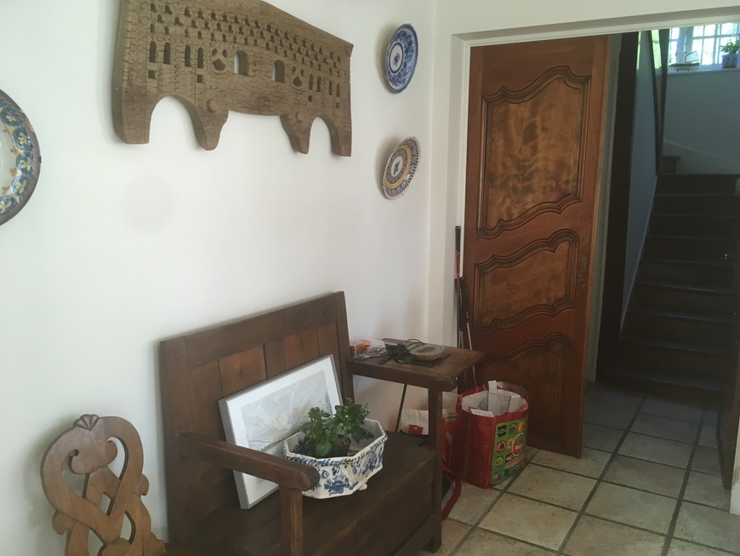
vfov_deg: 46.8
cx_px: 375
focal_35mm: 30
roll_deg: -2.2
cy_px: 276
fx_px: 641
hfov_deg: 59.9
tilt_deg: -8.1
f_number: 2.2
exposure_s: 1/33
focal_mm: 4.15
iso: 40
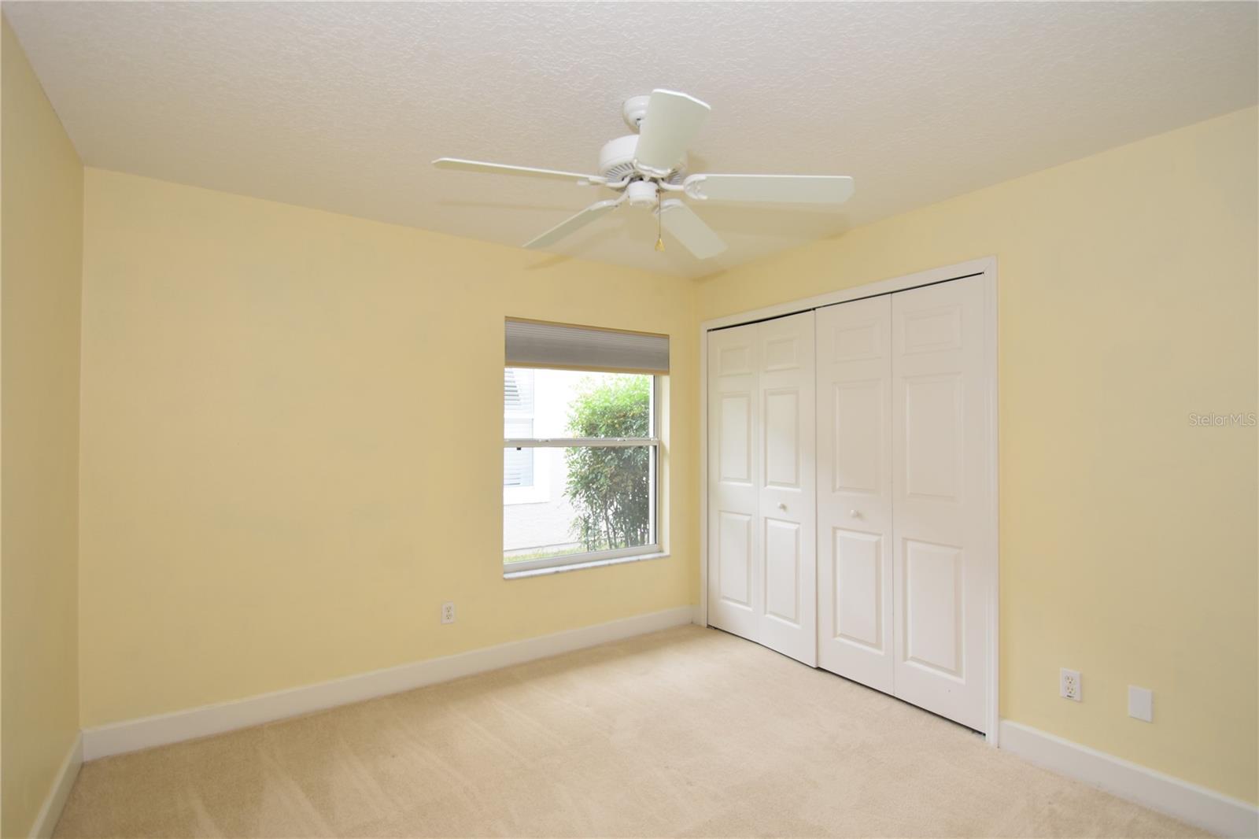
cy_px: 420
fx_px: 577
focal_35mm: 16
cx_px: 630
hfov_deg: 95.0
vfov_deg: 72.0
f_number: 4
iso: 200
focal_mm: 11
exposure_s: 1/60
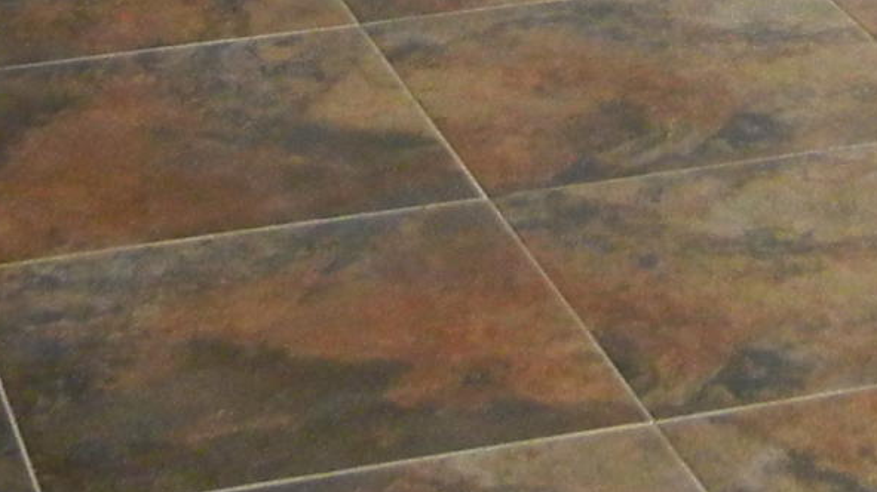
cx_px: 643
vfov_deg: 6.6
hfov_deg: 12.9
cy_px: -990
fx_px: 3859
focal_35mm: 166
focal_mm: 5.4
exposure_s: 1/30
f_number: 3.5
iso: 398
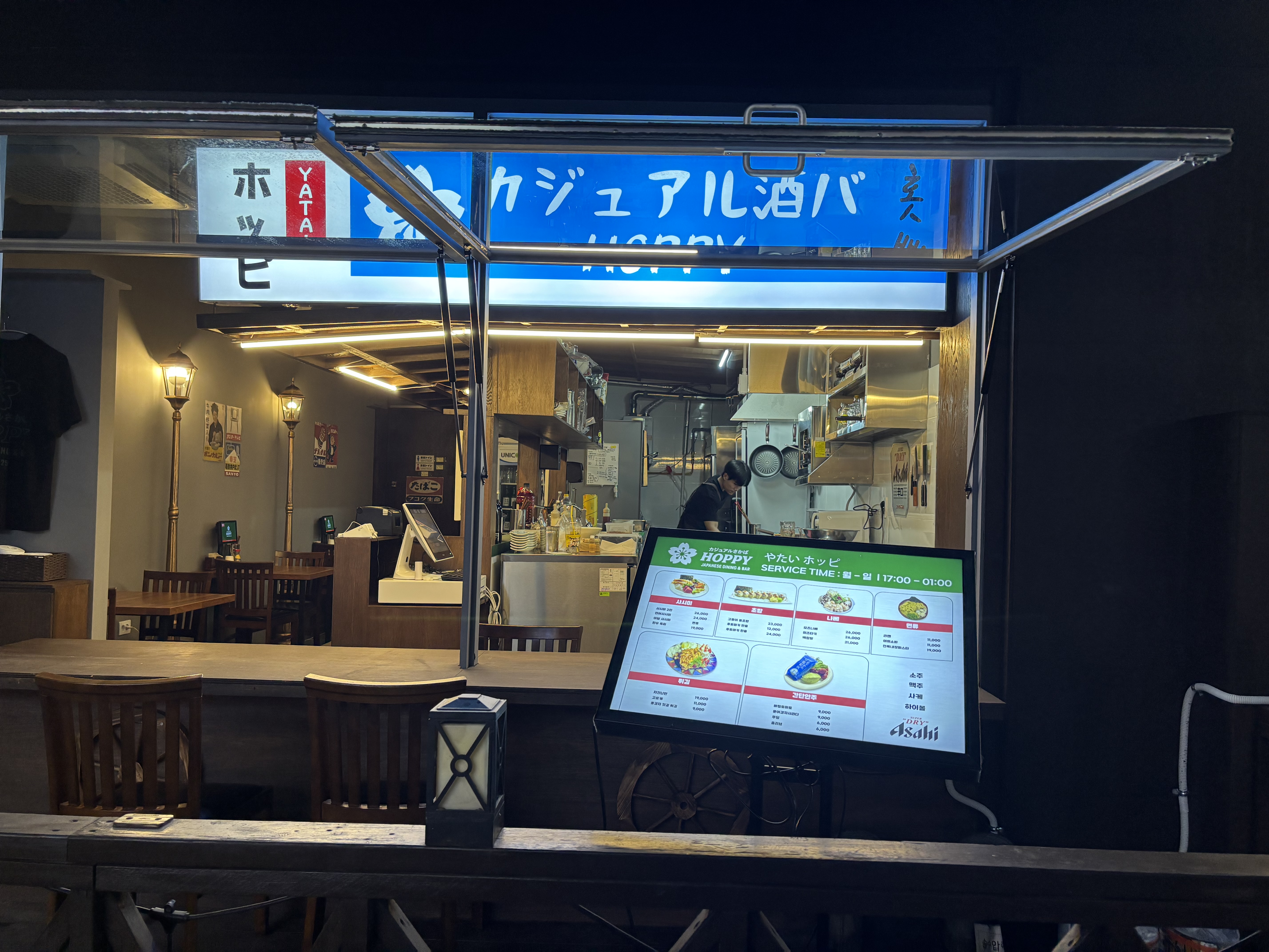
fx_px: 953
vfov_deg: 53.1
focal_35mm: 26
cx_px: 634
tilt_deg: -0.2
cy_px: 476
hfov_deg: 67.3
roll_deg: -2.3
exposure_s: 1/120
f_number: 1.6
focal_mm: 5.96
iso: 125
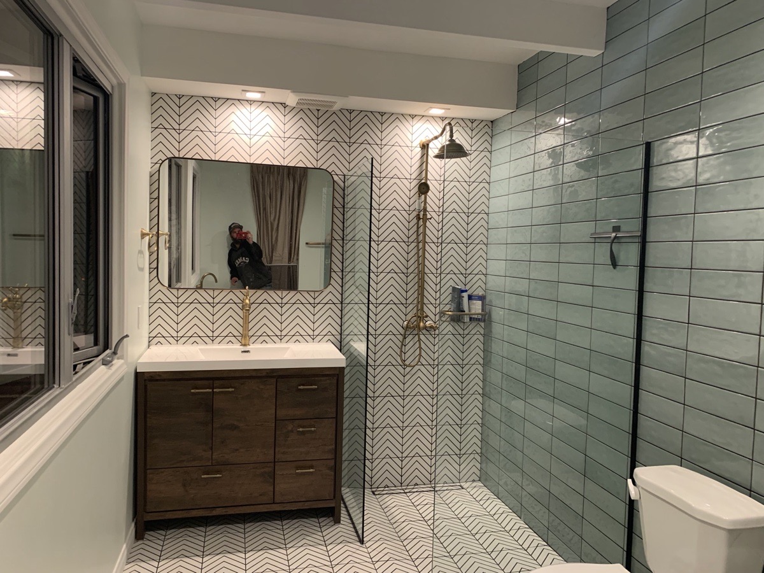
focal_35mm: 26
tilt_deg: -4.2
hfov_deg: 67.3
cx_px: 382
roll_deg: -0.7
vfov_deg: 53.1
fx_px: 574
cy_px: 286
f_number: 1.8
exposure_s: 1/60
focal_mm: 4.25
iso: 160
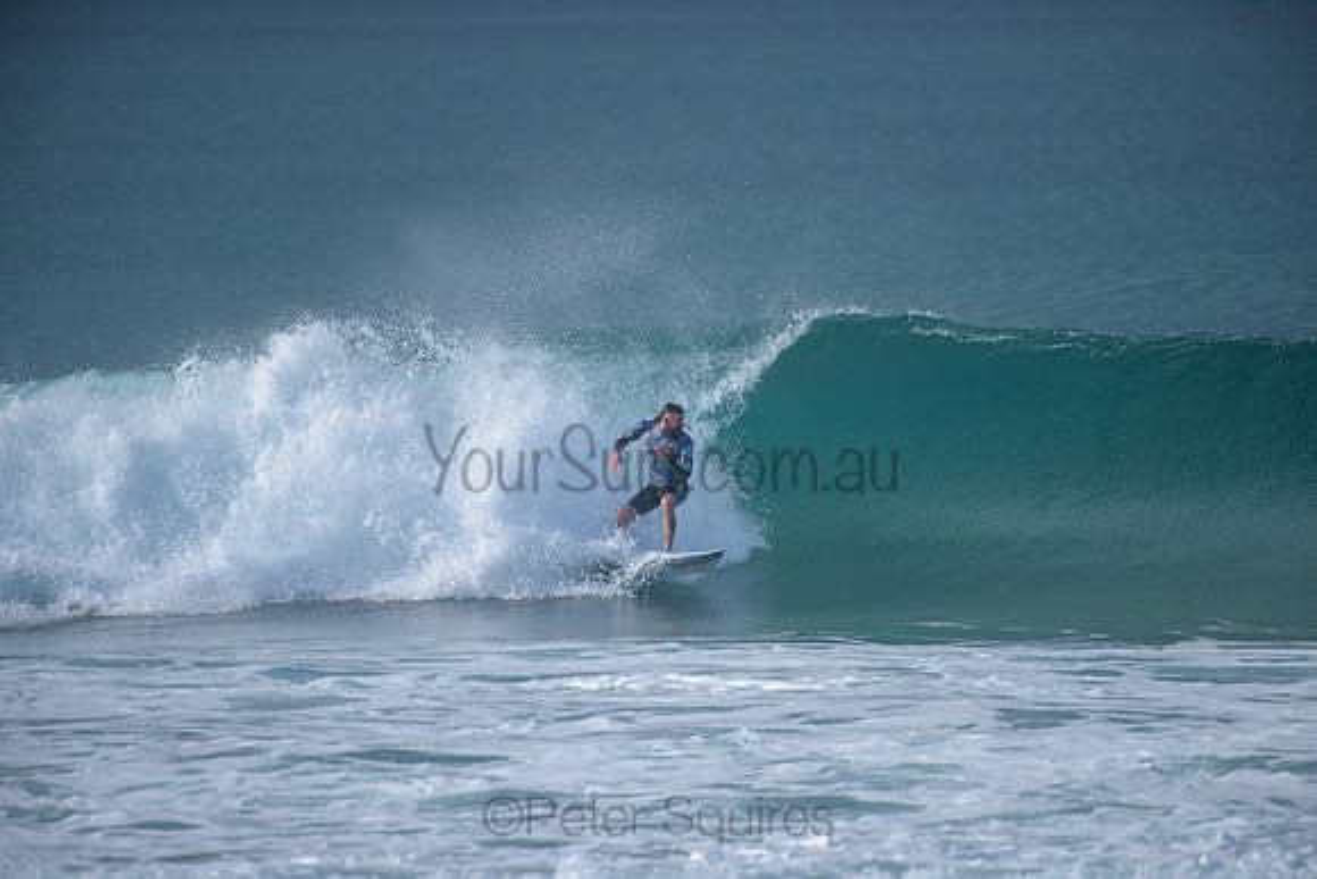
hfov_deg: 4.1
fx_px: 18558
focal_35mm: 507
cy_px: 440
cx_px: 658
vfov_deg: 2.7
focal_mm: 500
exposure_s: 1/2000
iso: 200
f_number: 5.6
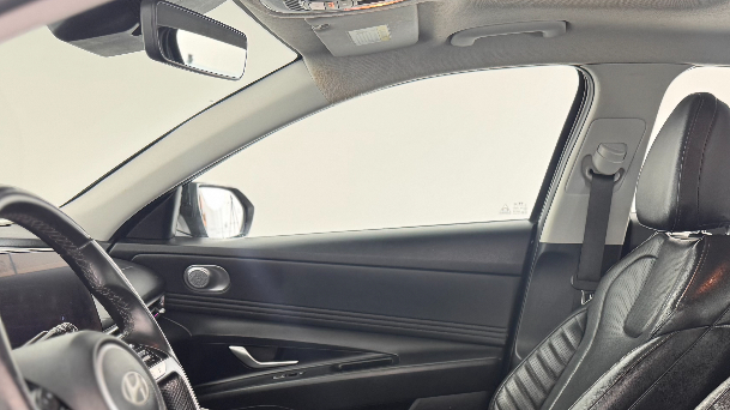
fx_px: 851
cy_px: 399
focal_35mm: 44
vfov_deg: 25.8
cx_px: 446
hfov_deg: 46.1
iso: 160
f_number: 1.78
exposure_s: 1/60
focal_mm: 6.76
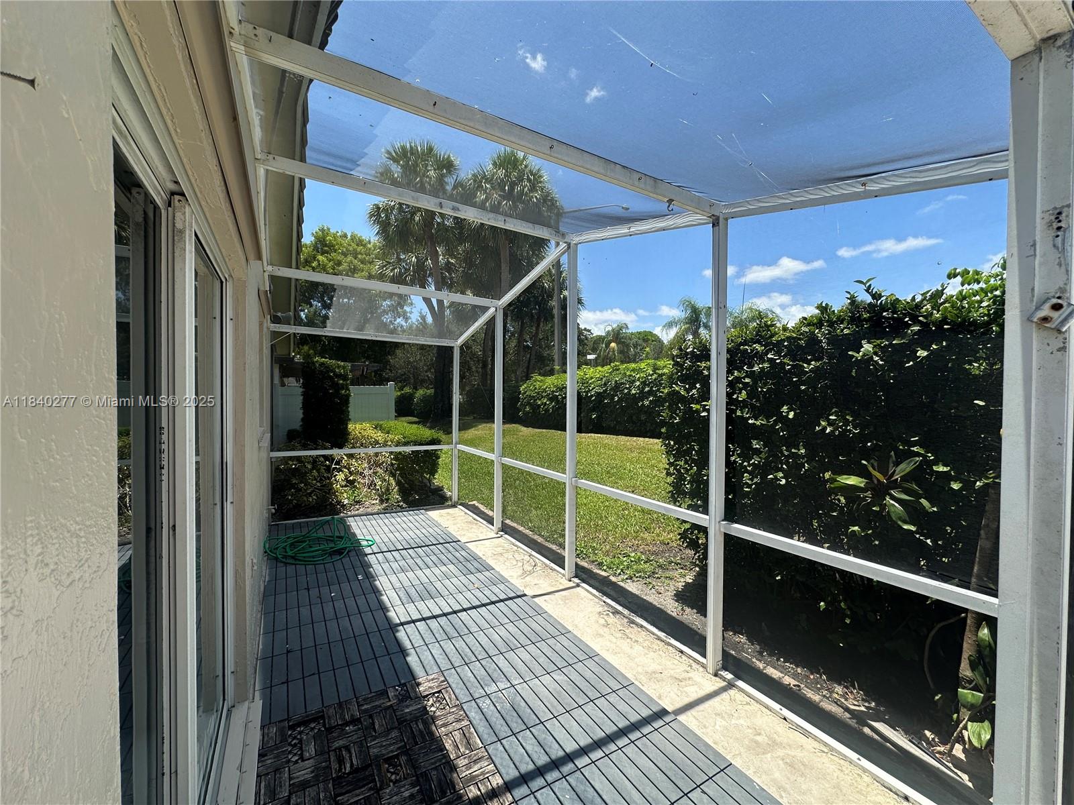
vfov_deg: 85.7
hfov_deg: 102.1
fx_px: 434
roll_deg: -0.5
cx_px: 537
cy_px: 402
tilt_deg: -0.5
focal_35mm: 14
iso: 40
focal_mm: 2.22
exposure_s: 1/686
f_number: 2.2
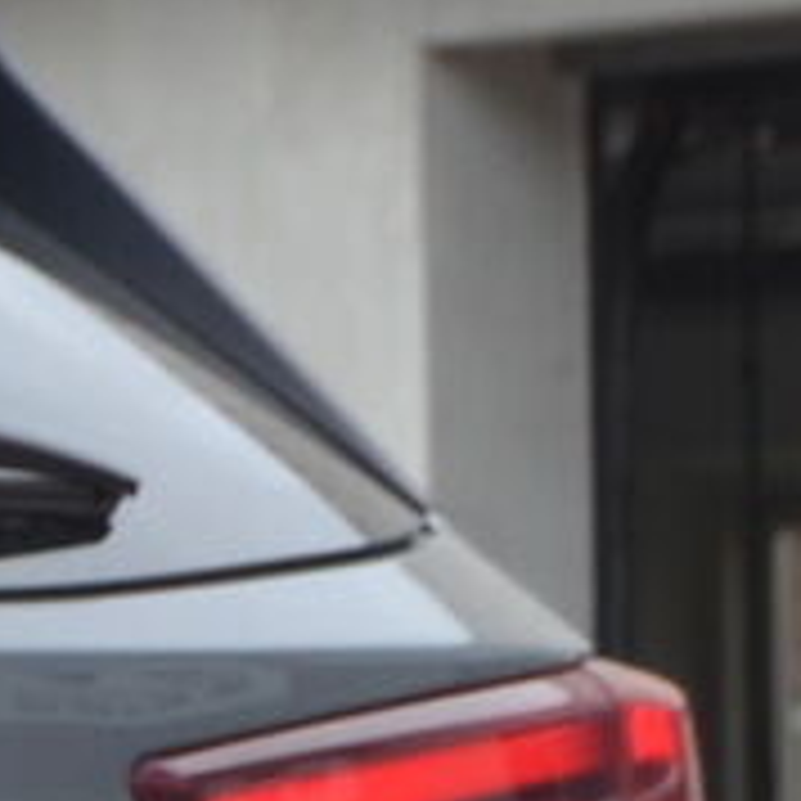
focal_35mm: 549
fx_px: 14373
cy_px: 1719
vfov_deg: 3.2
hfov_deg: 3.0
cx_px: -2786
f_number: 6.3
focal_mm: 40
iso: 100
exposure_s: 1/160
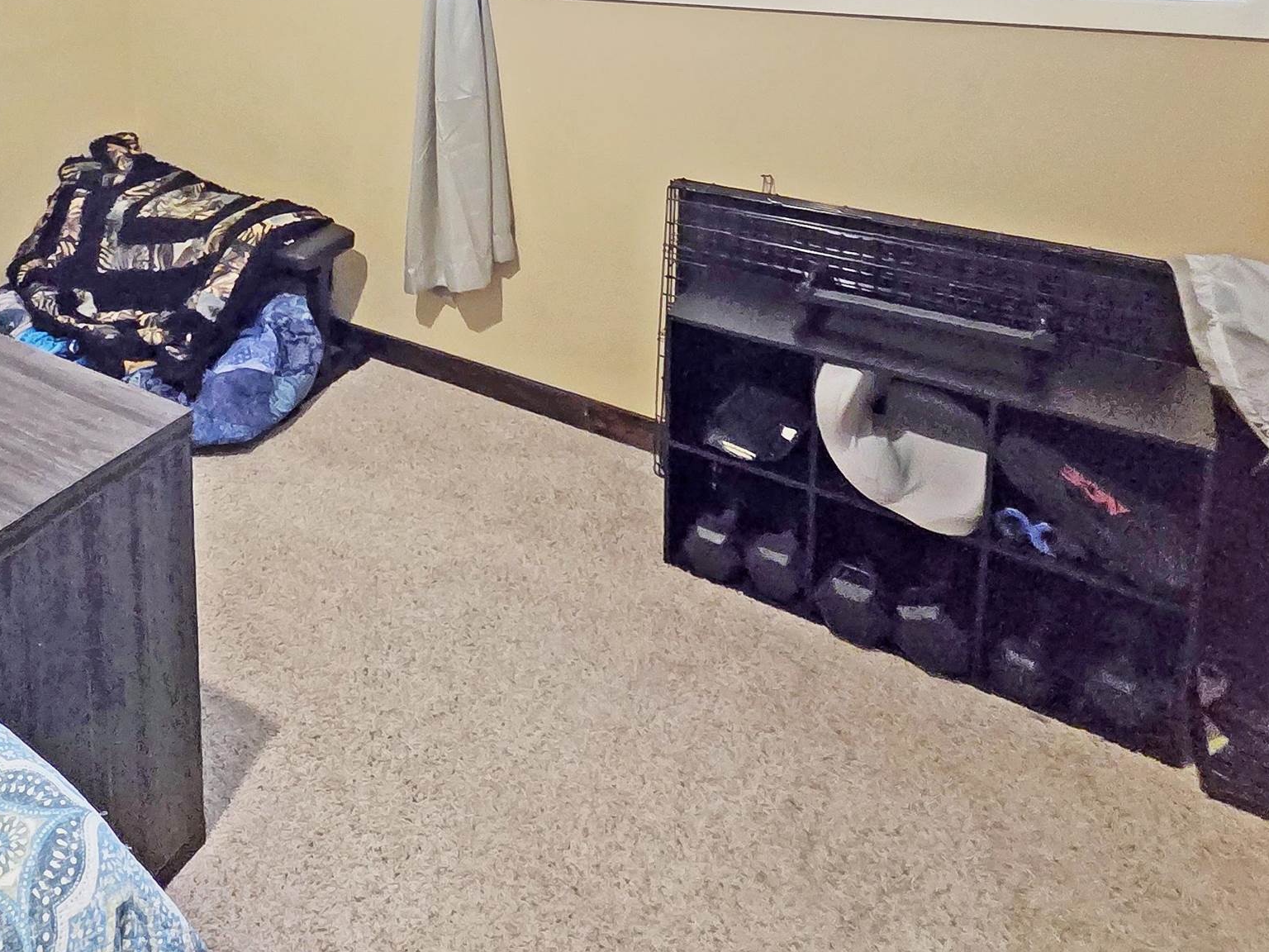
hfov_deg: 63.3
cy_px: 14
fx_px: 953
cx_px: 313
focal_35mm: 26
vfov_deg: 45.4
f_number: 2.2
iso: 1000
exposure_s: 1/60
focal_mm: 2.2
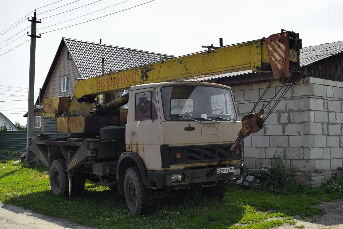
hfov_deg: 43.6
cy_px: 114
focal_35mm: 45
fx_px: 429
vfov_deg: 29.9
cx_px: 172
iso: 200
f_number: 6.3
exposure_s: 1/640
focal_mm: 30
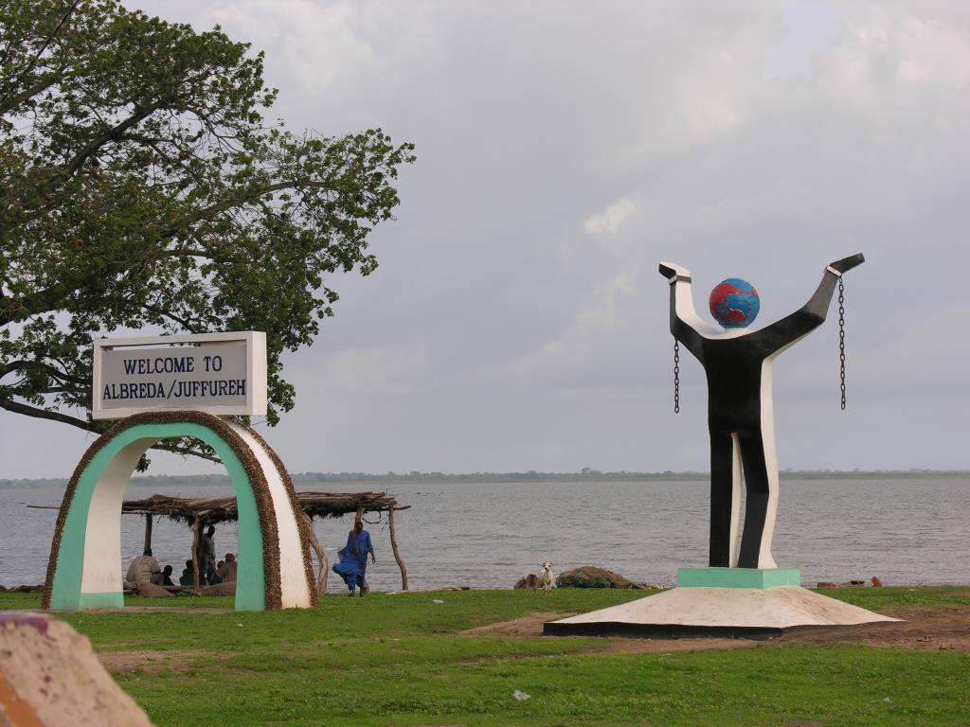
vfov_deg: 14.2
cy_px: 364
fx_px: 2914
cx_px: 485
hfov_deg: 18.9
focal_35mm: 104
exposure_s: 1/130
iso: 50
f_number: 5.9
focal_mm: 26.5
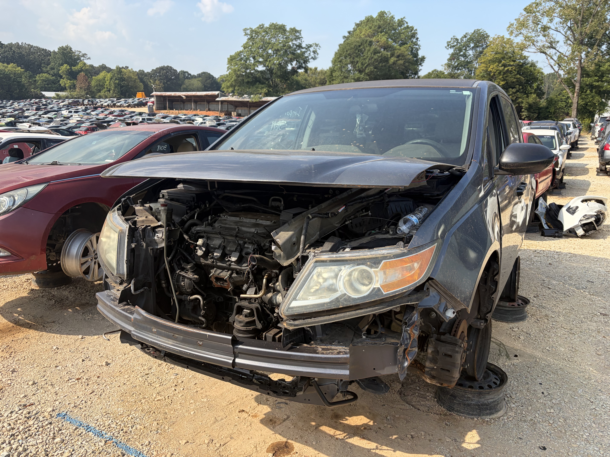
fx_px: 458
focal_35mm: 26
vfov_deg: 53.1
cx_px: 305
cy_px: 228
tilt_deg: -14.0
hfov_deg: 67.3
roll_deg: +0.2
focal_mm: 5.96
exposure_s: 1/1848
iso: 50
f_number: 1.6
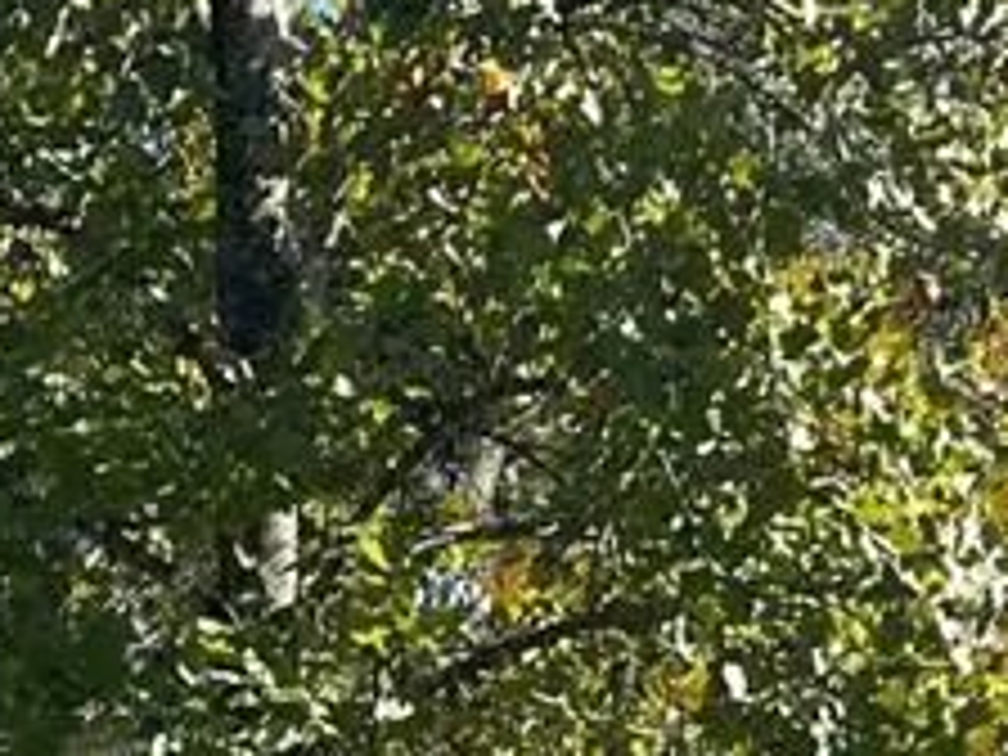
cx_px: 230
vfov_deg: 11.9
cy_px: 1152
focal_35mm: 119
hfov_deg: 16.5
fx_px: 3465
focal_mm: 5.7
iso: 50
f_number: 1.5
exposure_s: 1/1252
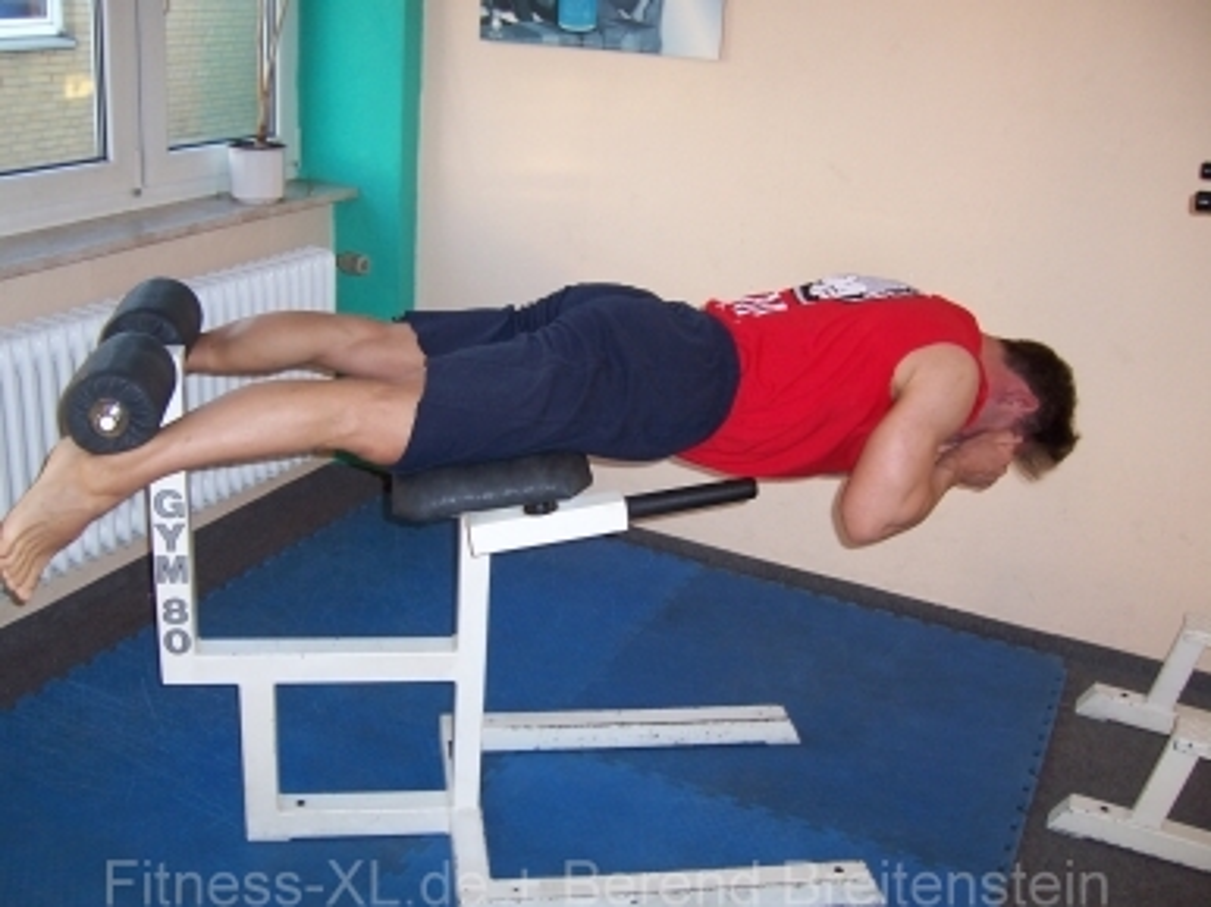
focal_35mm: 36
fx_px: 1259
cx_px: 606
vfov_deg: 39.6
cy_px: 454
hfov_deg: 51.4
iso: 125
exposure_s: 1/60
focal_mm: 6.2
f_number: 2.8
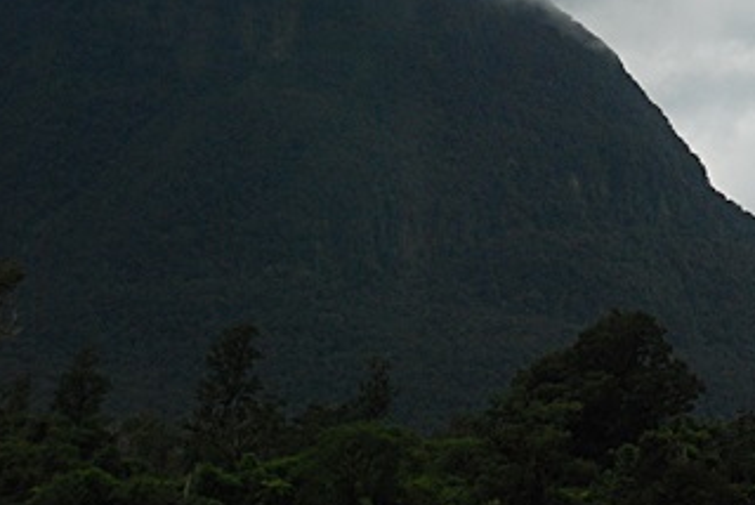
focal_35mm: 120
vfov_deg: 11.4
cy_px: 59
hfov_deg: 16.5
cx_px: 847
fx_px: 2519
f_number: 5.6
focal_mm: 32
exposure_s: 1/640
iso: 400
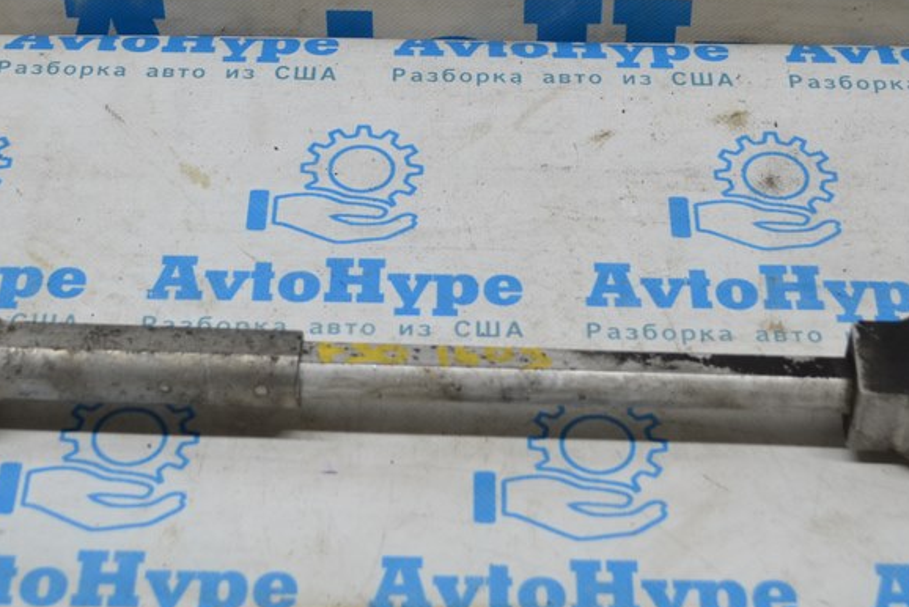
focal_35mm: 85
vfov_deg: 16.0
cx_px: 426
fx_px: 2147
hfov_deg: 23.9
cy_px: 111
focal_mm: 32
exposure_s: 1/100
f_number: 5
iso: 400
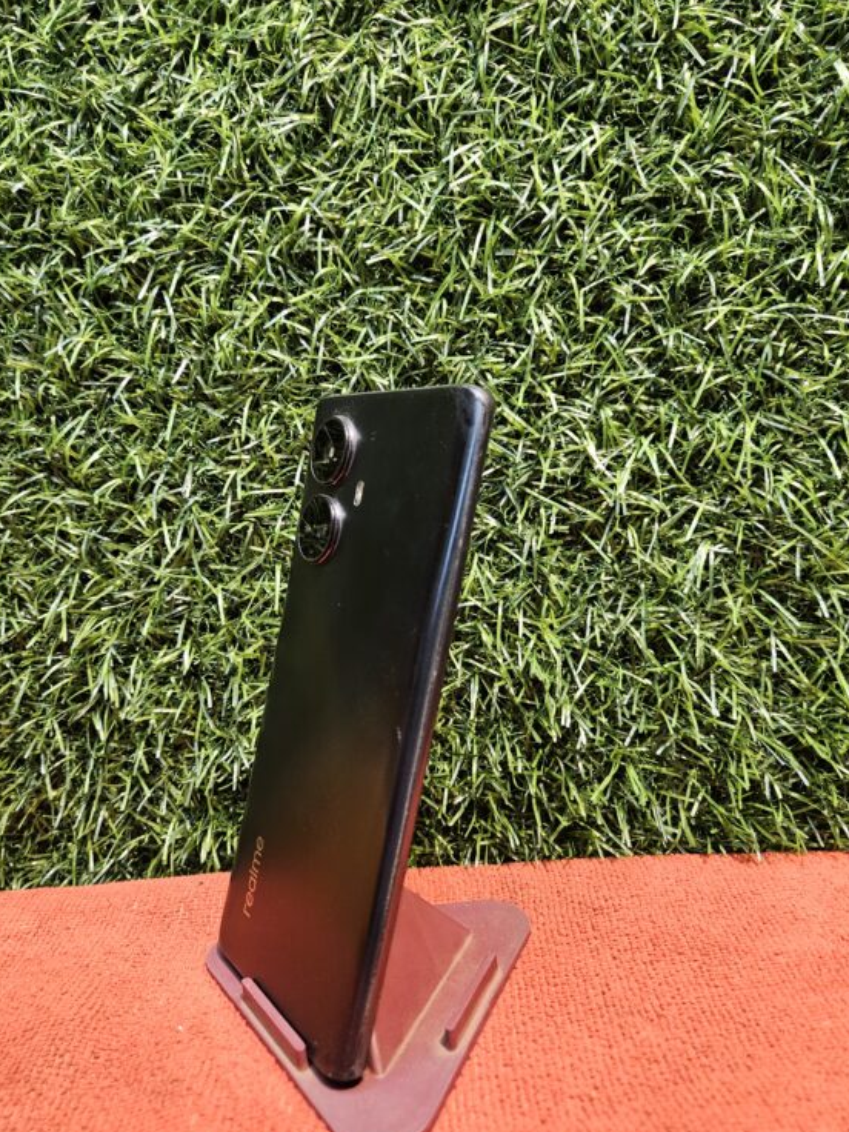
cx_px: 408
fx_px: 818
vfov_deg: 69.4
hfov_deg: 54.9
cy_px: 589
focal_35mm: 25
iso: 640
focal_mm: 5.4
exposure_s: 1/50
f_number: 1.8
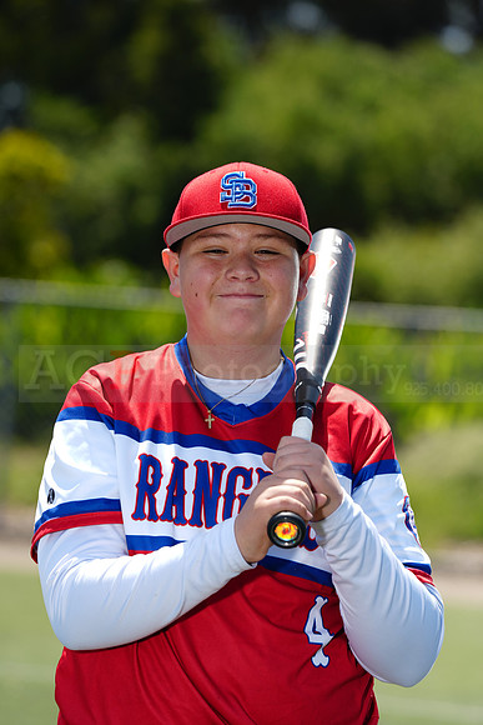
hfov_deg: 6.9
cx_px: 242
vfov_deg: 10.3
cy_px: 362
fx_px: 4022
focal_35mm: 200
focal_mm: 200
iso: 50
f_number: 5
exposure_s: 1/250
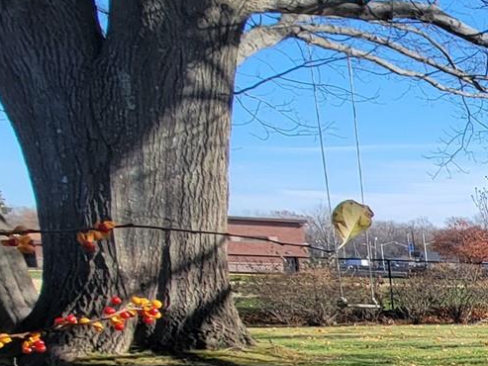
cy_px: 436
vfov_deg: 24.6
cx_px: 979
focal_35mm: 54
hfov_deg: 19.3
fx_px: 761
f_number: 2.2
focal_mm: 2.2
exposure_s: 1/866
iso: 50
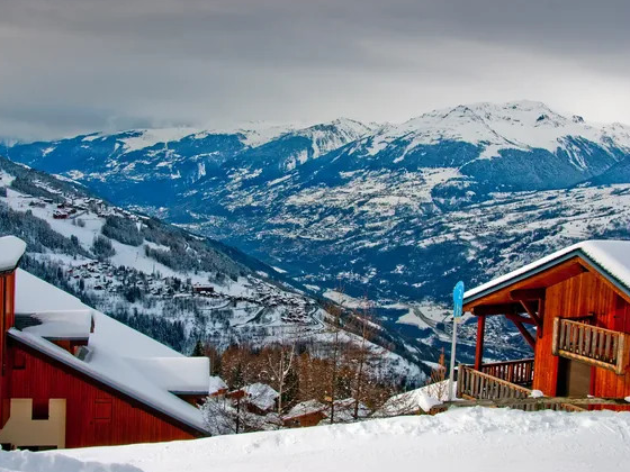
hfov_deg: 42.4
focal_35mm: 45
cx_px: 273
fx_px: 811
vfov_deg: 32.5
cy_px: 235
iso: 200
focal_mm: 27
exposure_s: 1/250
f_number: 10
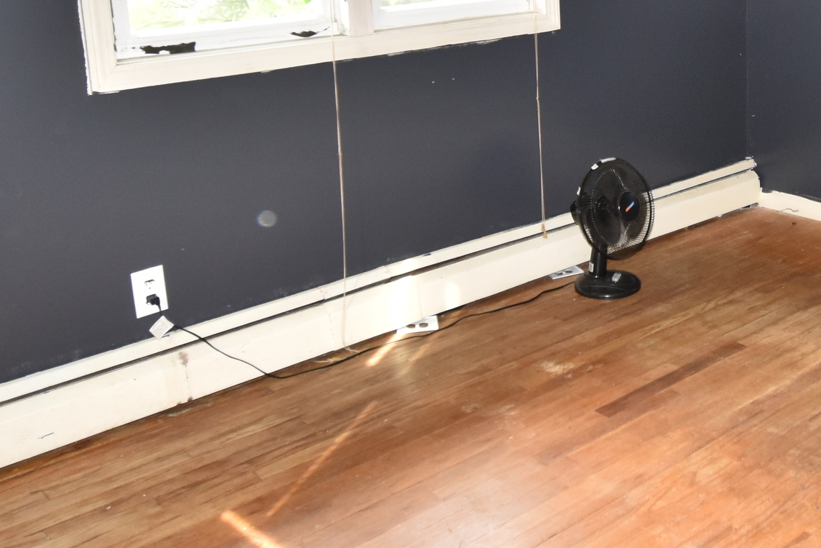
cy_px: 88
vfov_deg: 29.4
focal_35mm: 44
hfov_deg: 41.8
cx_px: 685
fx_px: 1011
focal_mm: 11
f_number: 4.8
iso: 500
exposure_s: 1/15
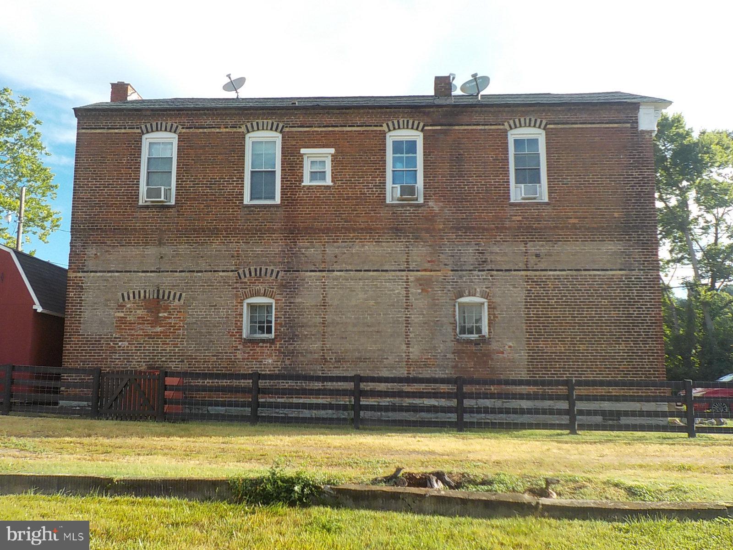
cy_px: 275
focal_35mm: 30
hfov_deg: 60.0
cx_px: 366
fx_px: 635
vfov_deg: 46.8
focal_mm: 4.1
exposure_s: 1/500
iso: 125
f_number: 3.3
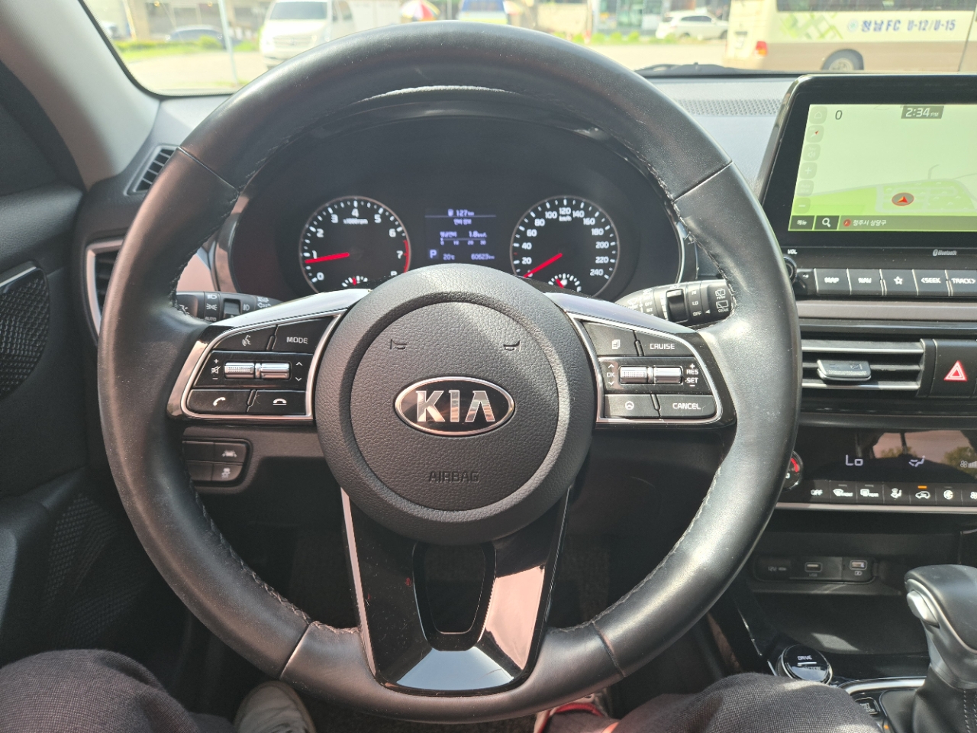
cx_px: 488
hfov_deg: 73.9
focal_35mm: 23
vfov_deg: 58.9
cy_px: 366
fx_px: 649
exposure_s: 1/120
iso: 80
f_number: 1.8
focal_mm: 5.4
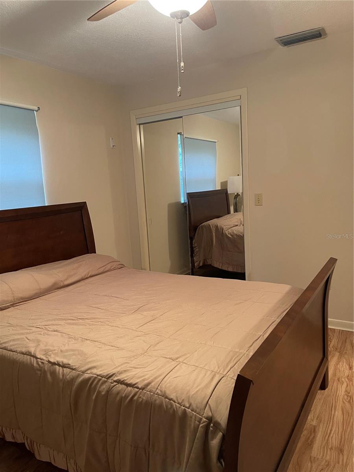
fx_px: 341
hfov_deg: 54.9
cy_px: 236
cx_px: 177
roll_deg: +3.5
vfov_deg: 69.4
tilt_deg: -7.9
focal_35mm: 25
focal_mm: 5.1
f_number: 1.6
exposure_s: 1/40
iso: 400
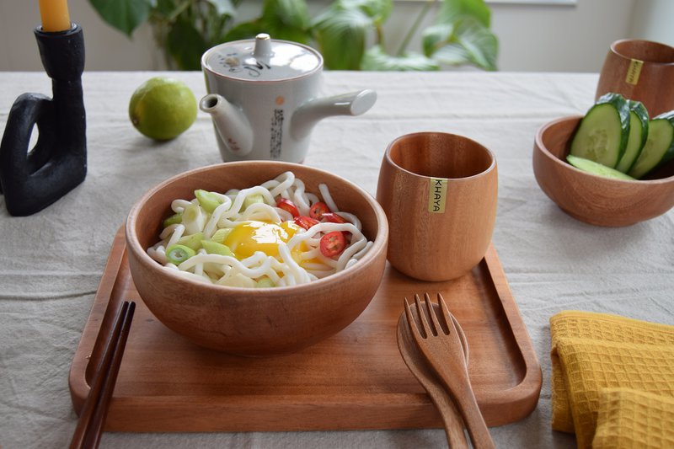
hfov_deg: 46.4
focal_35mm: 42
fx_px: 786
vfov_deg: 31.9
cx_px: 337
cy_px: 224
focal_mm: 28
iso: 200
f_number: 4.5
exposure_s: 1/20
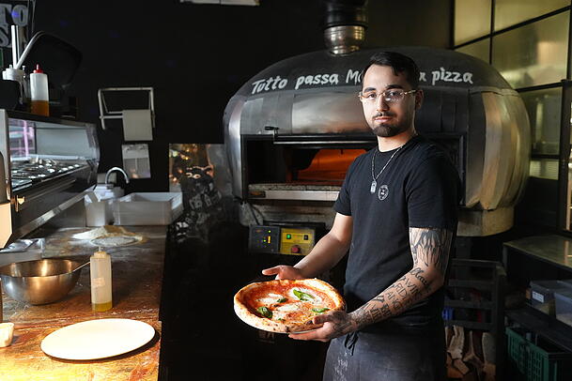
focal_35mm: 35
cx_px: 286
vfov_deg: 37.9
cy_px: 190
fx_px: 556
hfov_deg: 54.4
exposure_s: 1/160
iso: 5000
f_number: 4
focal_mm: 35
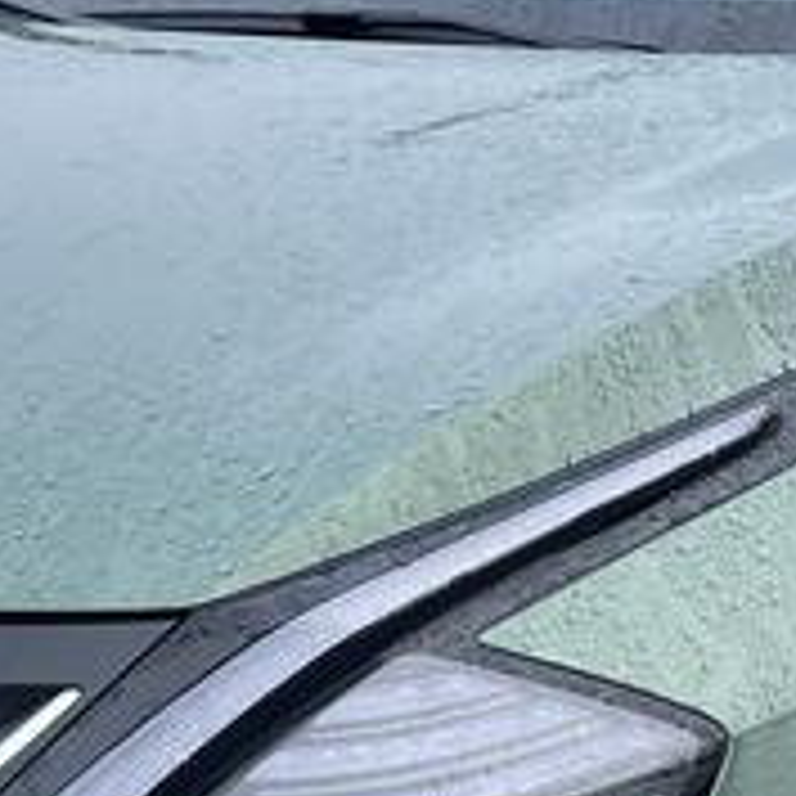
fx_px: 2706
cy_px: 630
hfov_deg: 16.7
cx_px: 346
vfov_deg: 16.6
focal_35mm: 104
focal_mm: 4.2
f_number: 1.6
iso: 40
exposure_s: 1/121
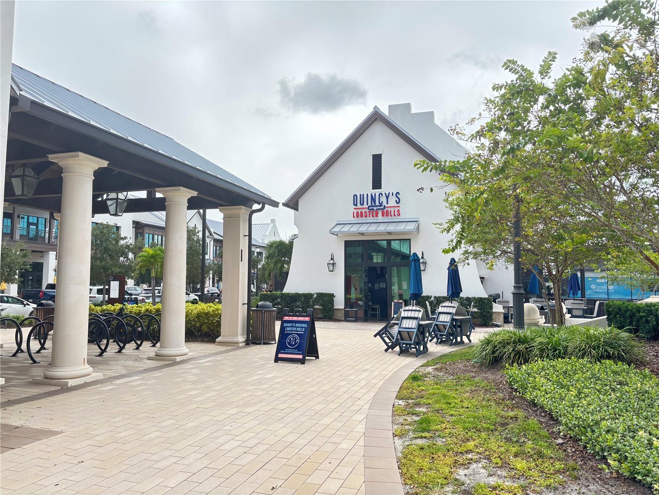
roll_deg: +0.0
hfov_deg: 67.3
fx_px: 495
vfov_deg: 53.1
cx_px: 330
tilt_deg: +4.6
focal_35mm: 26
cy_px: 248
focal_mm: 5.96
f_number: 1.6
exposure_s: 1/951
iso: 50
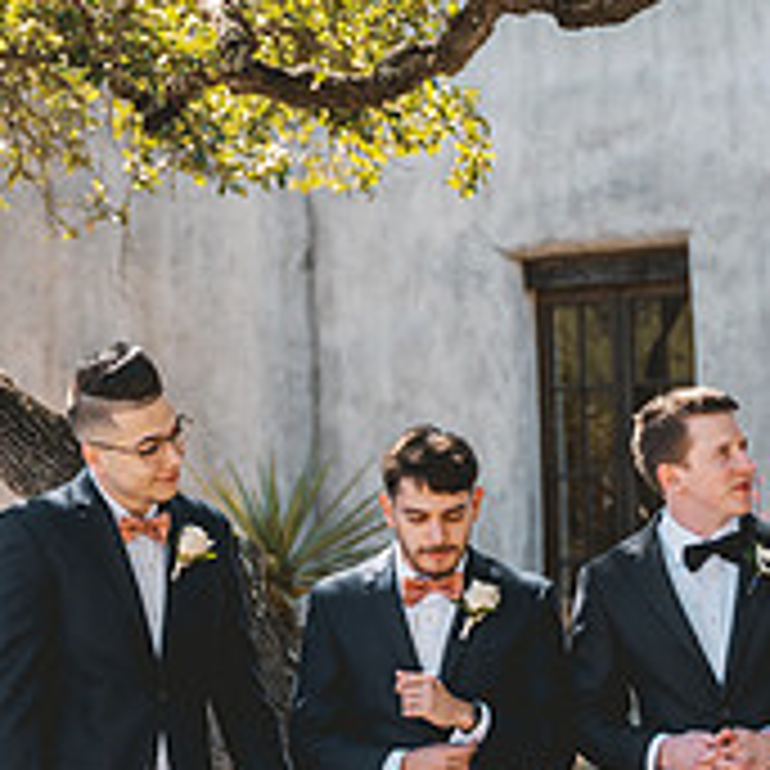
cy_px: 675
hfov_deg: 12.4
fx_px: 3548
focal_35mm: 141
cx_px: 545
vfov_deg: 12.3
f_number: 2.8
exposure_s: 1/800
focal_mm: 49
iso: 160
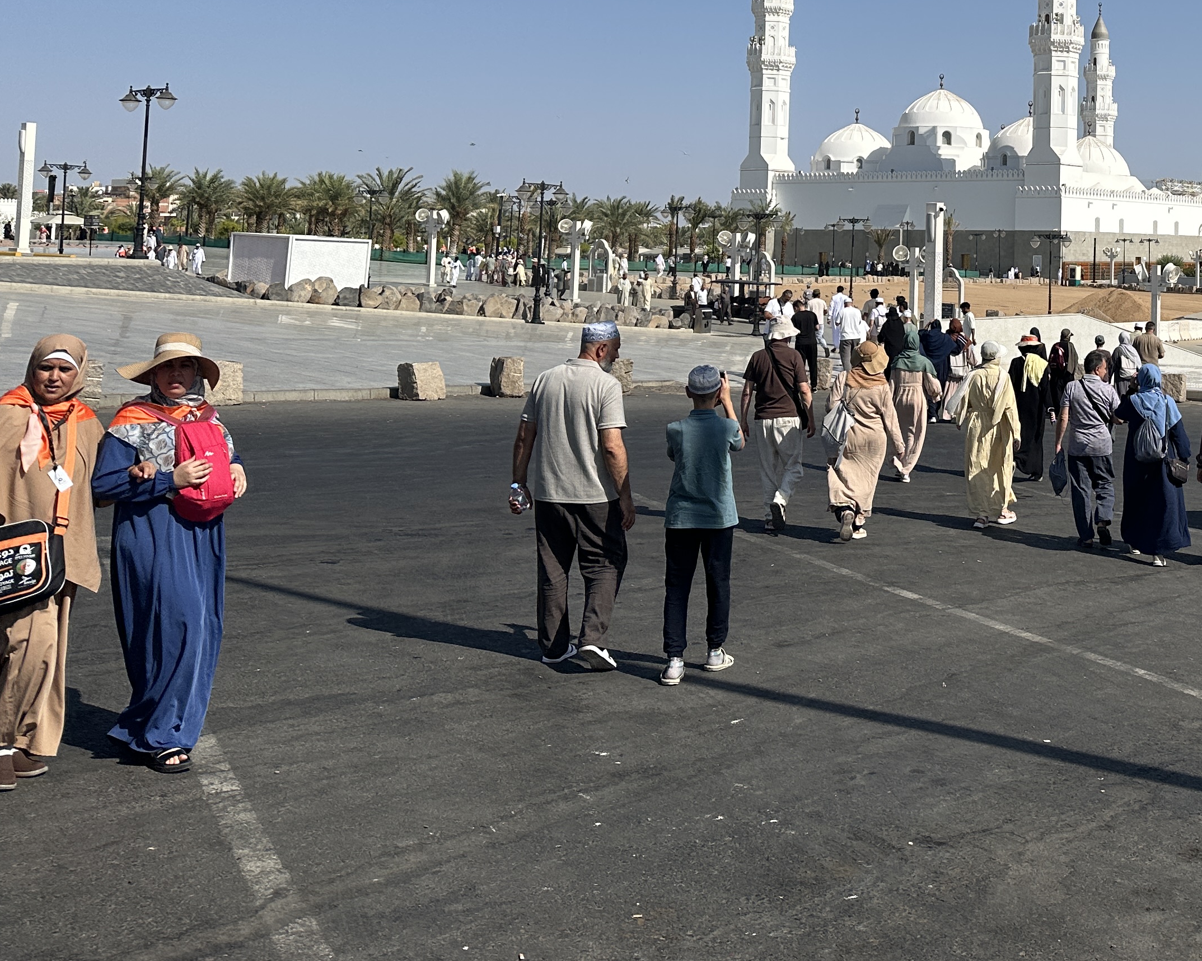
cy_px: 130
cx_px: 1086
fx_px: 1565
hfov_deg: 39.0
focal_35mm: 44
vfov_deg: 32.7
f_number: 1.78
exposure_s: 1/6623
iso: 80
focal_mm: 6.86
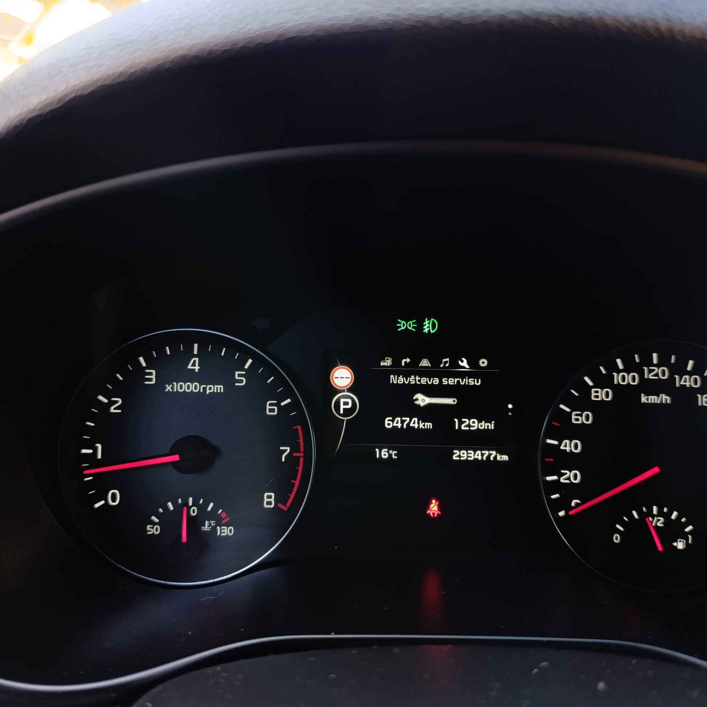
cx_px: 367
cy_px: 366
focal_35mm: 28
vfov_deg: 57.3
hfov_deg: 57.3
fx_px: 647
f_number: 1.6
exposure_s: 1/100
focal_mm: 6.14
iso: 800
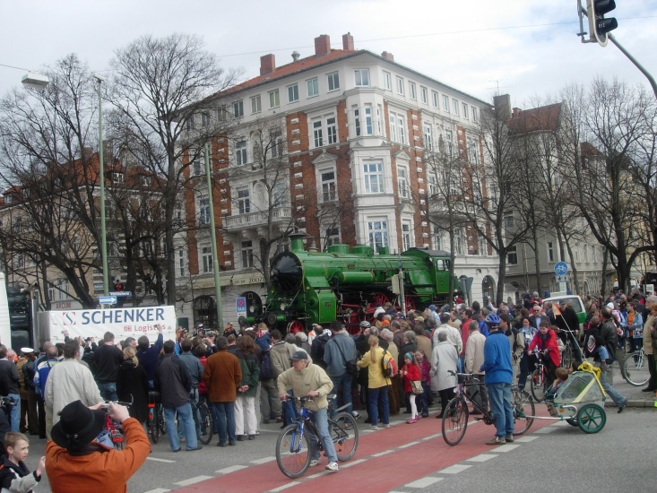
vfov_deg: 37.7
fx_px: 721
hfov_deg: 49.0
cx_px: 328
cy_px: 246
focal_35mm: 38
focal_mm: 7.8
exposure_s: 1/456
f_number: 4.8
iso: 79
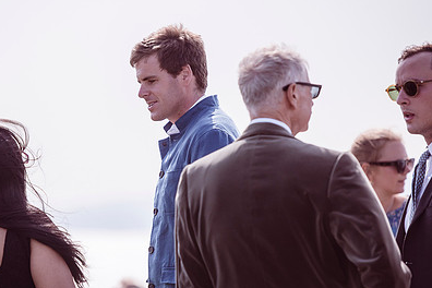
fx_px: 2988
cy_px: 155
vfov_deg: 5.5
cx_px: 144
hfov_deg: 8.3
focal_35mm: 249
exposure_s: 1/6400
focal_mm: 170
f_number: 2.8
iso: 400
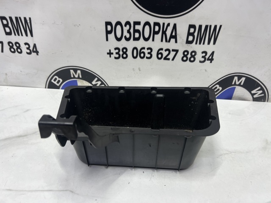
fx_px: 203
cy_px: 102
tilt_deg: -36.8
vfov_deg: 53.0
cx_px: 136
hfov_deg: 67.3
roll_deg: -2.3
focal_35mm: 26
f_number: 1.5
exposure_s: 1/121
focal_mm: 5.7
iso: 125
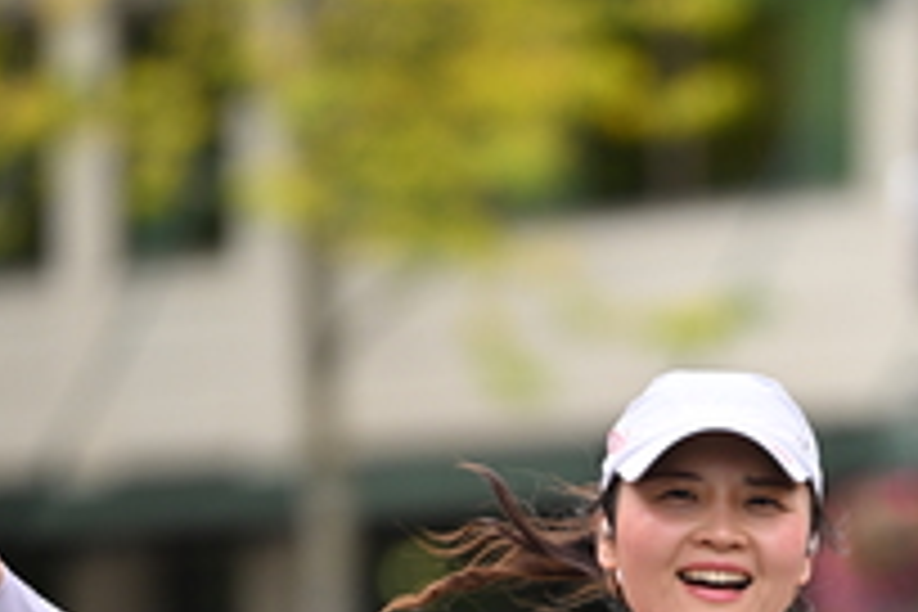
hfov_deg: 3.8
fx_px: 13769
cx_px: 704
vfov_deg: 2.5
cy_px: 842
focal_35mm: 540
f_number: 2.8
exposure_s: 1/2000
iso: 640
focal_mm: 200
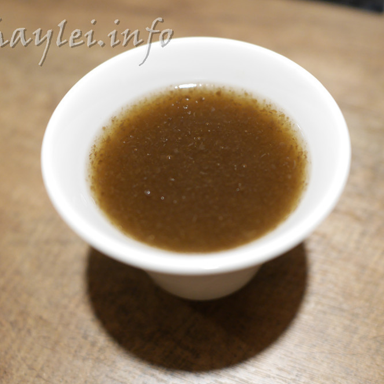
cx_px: 214
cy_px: 191
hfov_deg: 46.0
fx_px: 452
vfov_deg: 46.0
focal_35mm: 36
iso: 800
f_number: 1.7
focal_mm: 15
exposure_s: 1/60
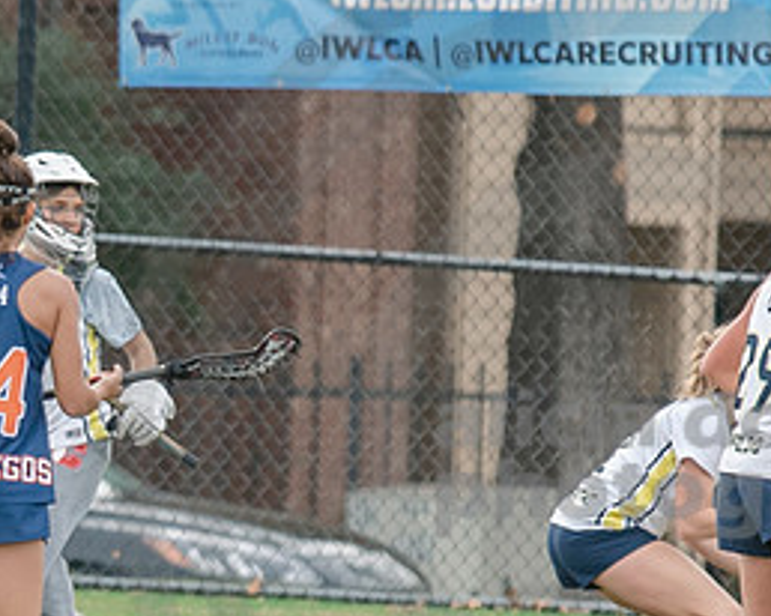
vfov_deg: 1.2
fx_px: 28935
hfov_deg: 1.5
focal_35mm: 1269
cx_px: -76
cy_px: 577
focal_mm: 200
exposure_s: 1/1250
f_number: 2.8
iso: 450
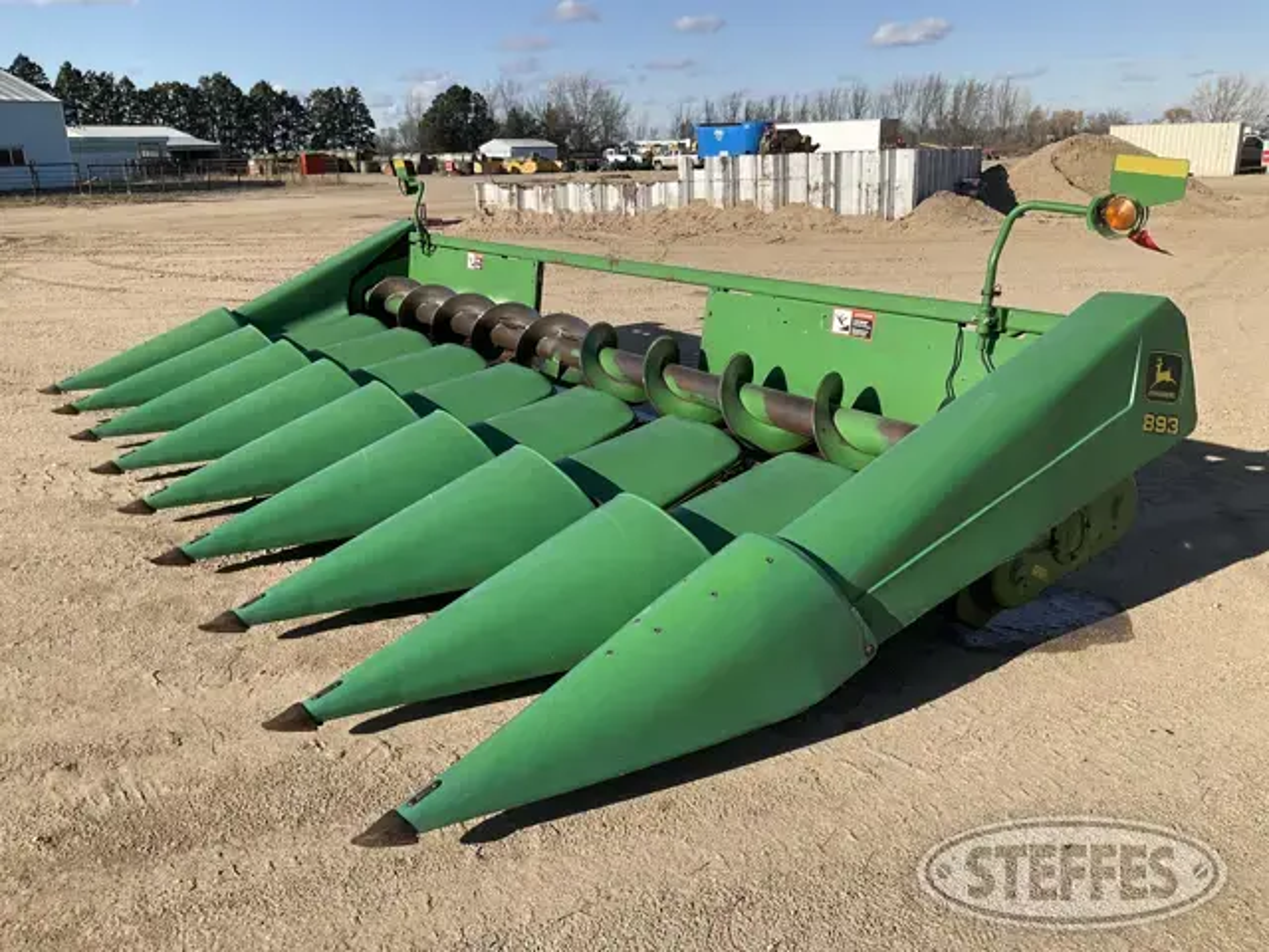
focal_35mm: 29
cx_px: 634
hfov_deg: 61.7
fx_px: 1063
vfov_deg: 48.2
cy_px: 476
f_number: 1.8
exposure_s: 1/1675
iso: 25
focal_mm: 3
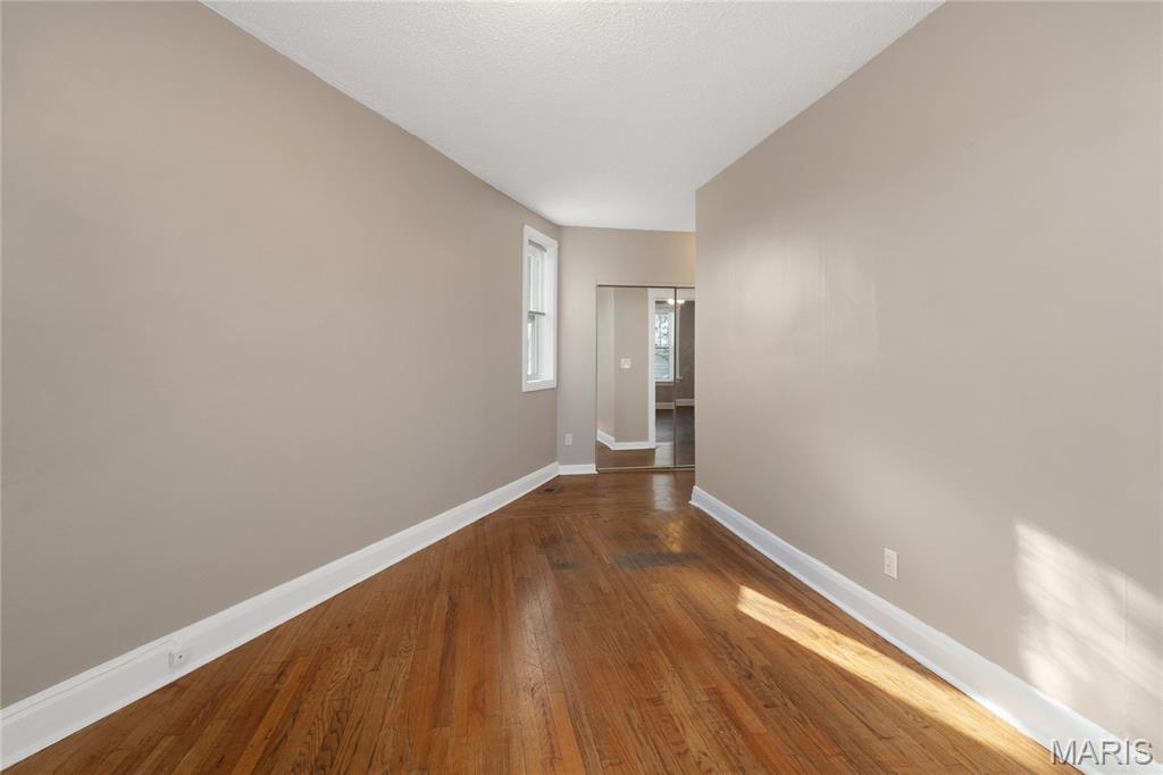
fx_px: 517
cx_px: 582
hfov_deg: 96.8
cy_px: 388
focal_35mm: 16
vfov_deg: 73.7
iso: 400
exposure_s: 1/5
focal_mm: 8
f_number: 10
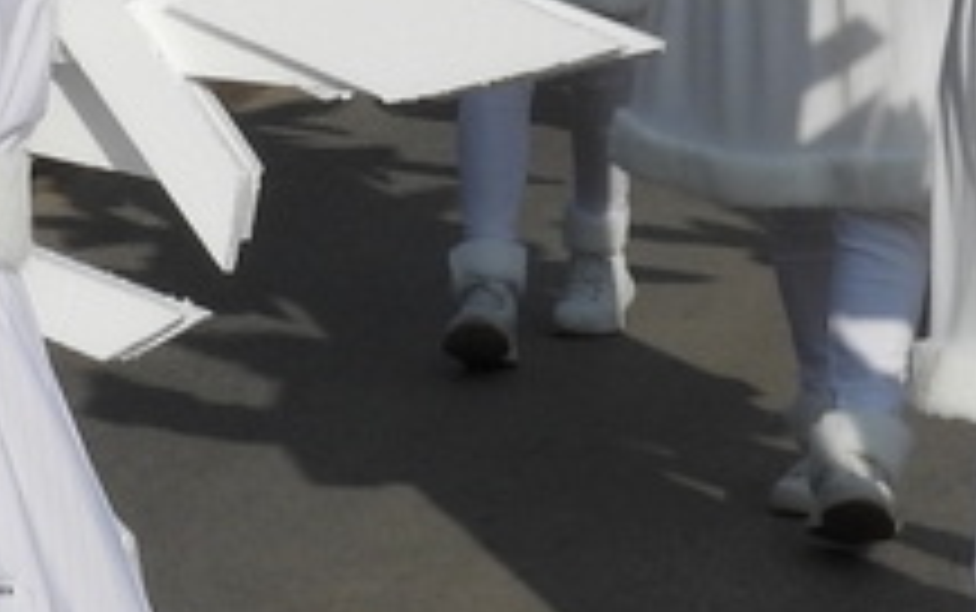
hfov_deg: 7.6
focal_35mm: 275
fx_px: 7320
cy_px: -40
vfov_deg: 4.8
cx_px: 112
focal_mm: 8.5
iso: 100
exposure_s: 1/1600
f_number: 4.5
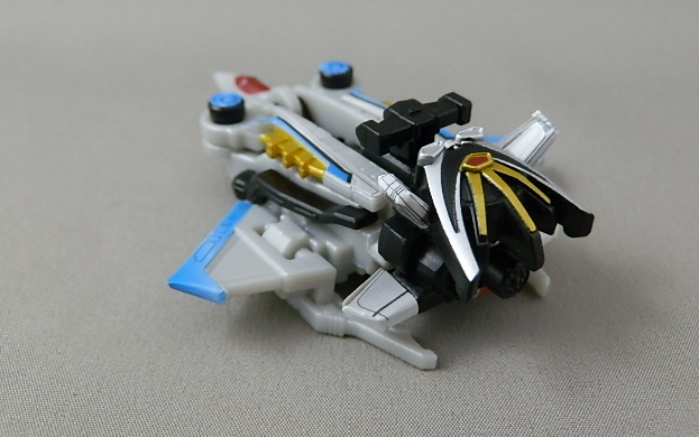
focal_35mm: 37
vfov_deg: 34.4
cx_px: 349
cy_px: 179
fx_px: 705
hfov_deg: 52.7
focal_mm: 6.17
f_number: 3.5
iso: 200
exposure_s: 1/8
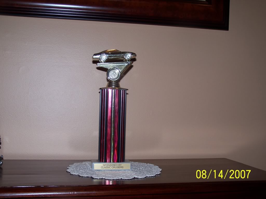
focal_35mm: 51
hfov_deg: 37.5
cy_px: 100
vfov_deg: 28.6
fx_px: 392
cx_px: 133
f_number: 3.2
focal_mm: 8.5
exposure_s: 1/60
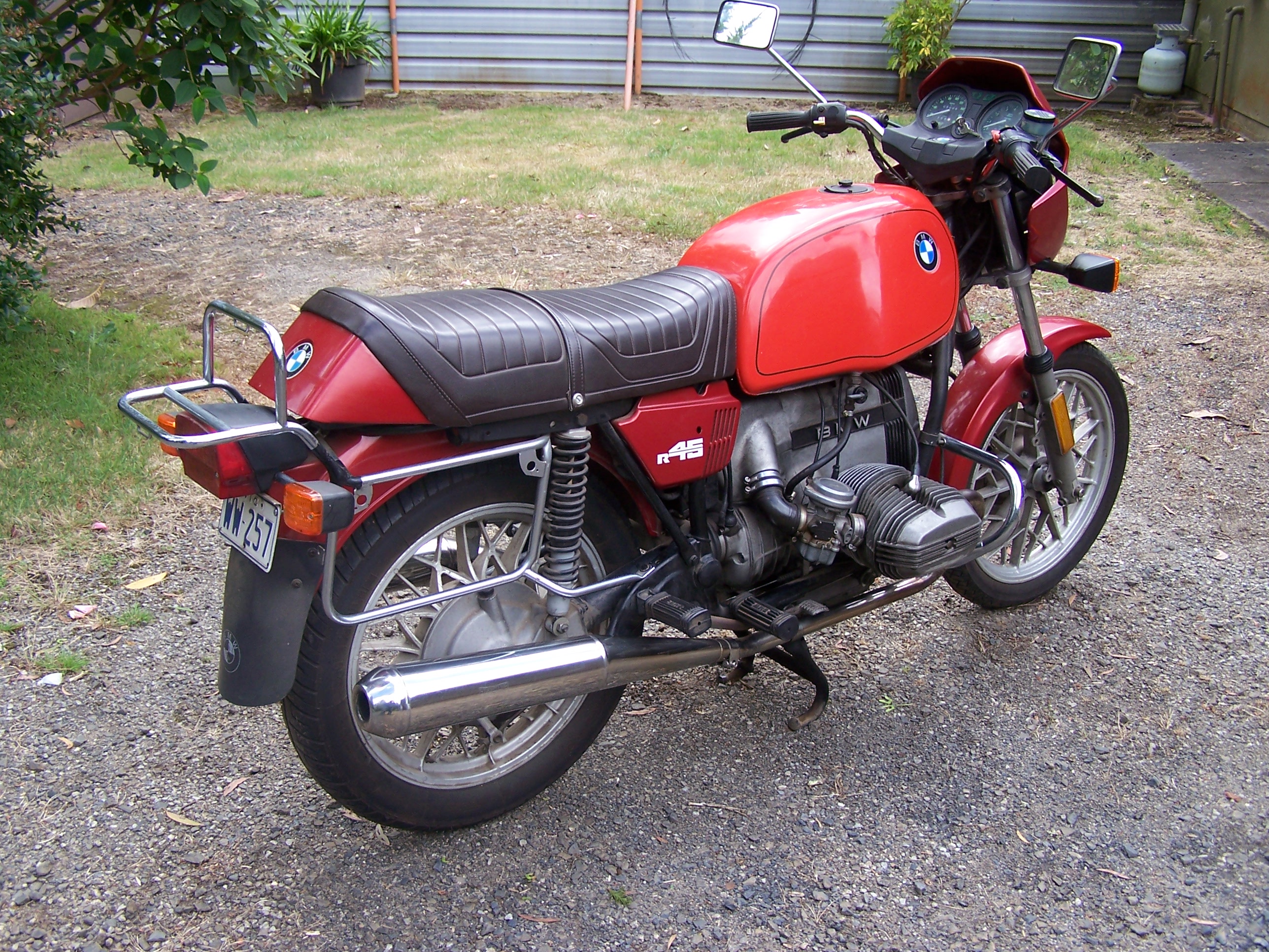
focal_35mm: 38
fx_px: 1393
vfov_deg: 37.7
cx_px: 634
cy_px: 476
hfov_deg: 49.0
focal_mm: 6.3
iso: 80
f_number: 2.8
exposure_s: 1/200
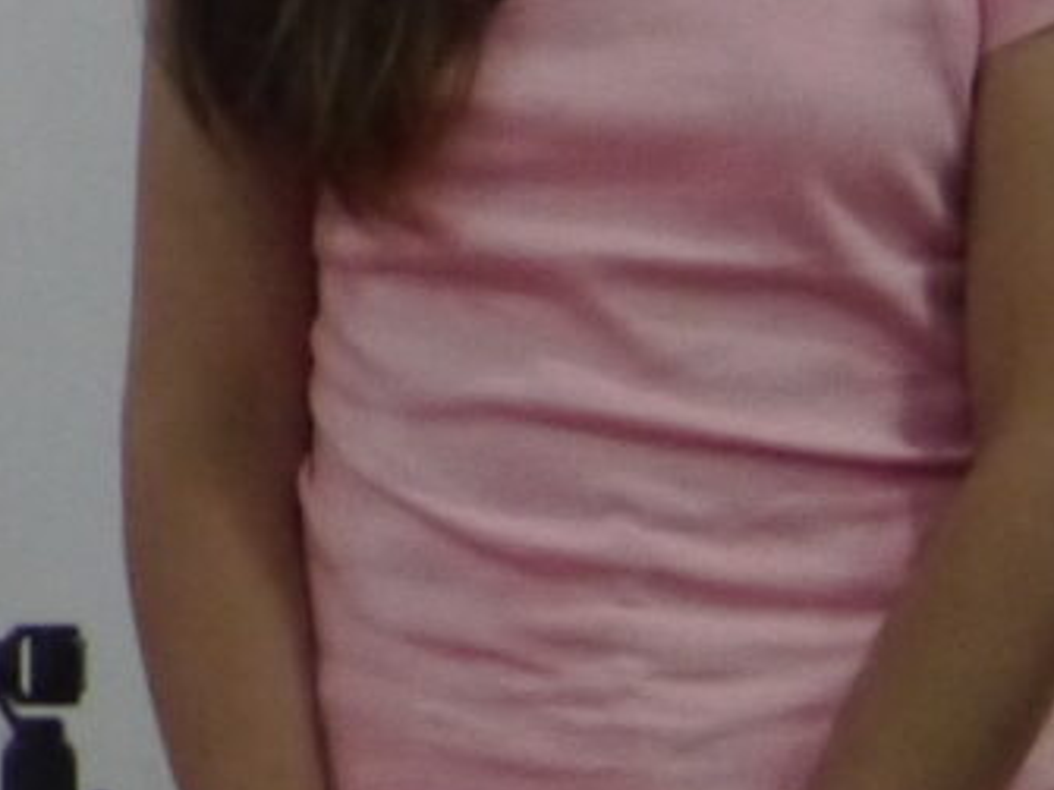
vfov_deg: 2.4
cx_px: -1891
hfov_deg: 3.2
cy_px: -255
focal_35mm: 612
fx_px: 18628
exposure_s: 1/80
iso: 1600
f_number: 4
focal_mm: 40
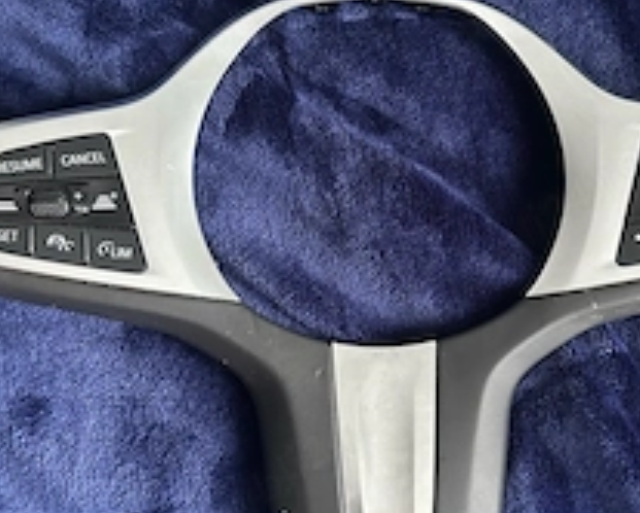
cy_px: 260
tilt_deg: -81.5
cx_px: 365
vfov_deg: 30.9
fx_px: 929
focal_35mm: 49
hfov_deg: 37.9
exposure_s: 1/40
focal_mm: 5.7
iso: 500
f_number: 1.5
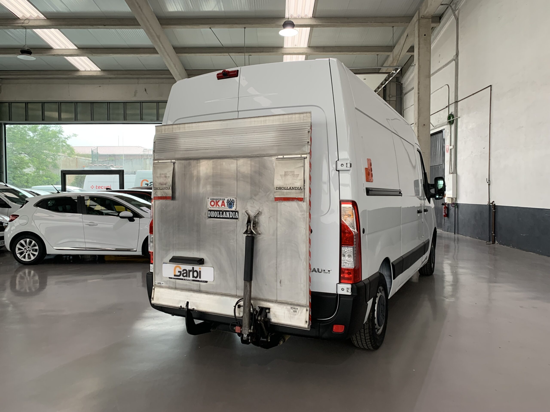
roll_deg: -1.1
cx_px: 275
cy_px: 206
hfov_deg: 67.3
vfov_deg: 53.1
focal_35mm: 26
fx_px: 413
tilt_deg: +1.3
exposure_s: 1/121
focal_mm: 4.25
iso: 80
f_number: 1.8
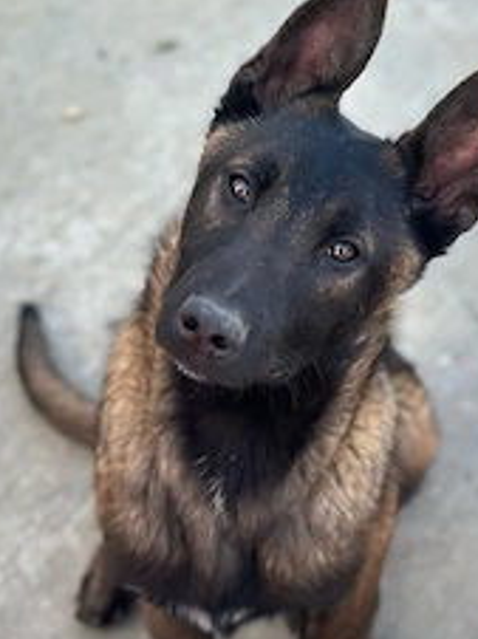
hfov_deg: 17.3
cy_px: 401
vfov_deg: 23.0
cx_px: 260
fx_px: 1568
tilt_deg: -54.2
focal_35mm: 85
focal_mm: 6.86
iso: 80
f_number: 1.78
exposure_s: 1/232
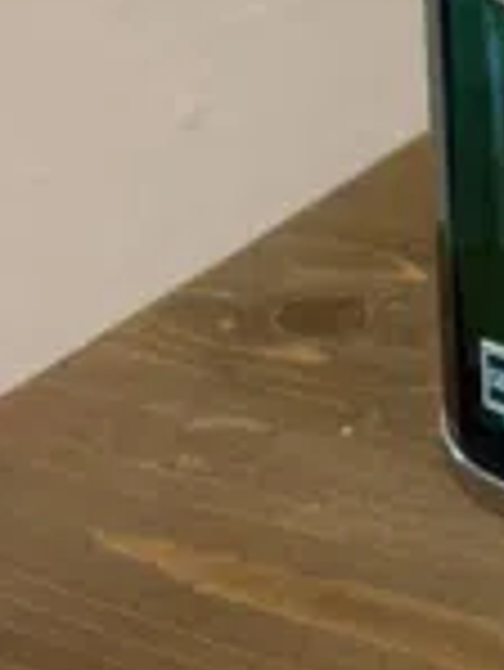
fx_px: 2501
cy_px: -211
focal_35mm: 129
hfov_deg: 11.4
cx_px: 490
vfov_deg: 14.6
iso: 250
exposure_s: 1/33
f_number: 1.78
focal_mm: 6.76
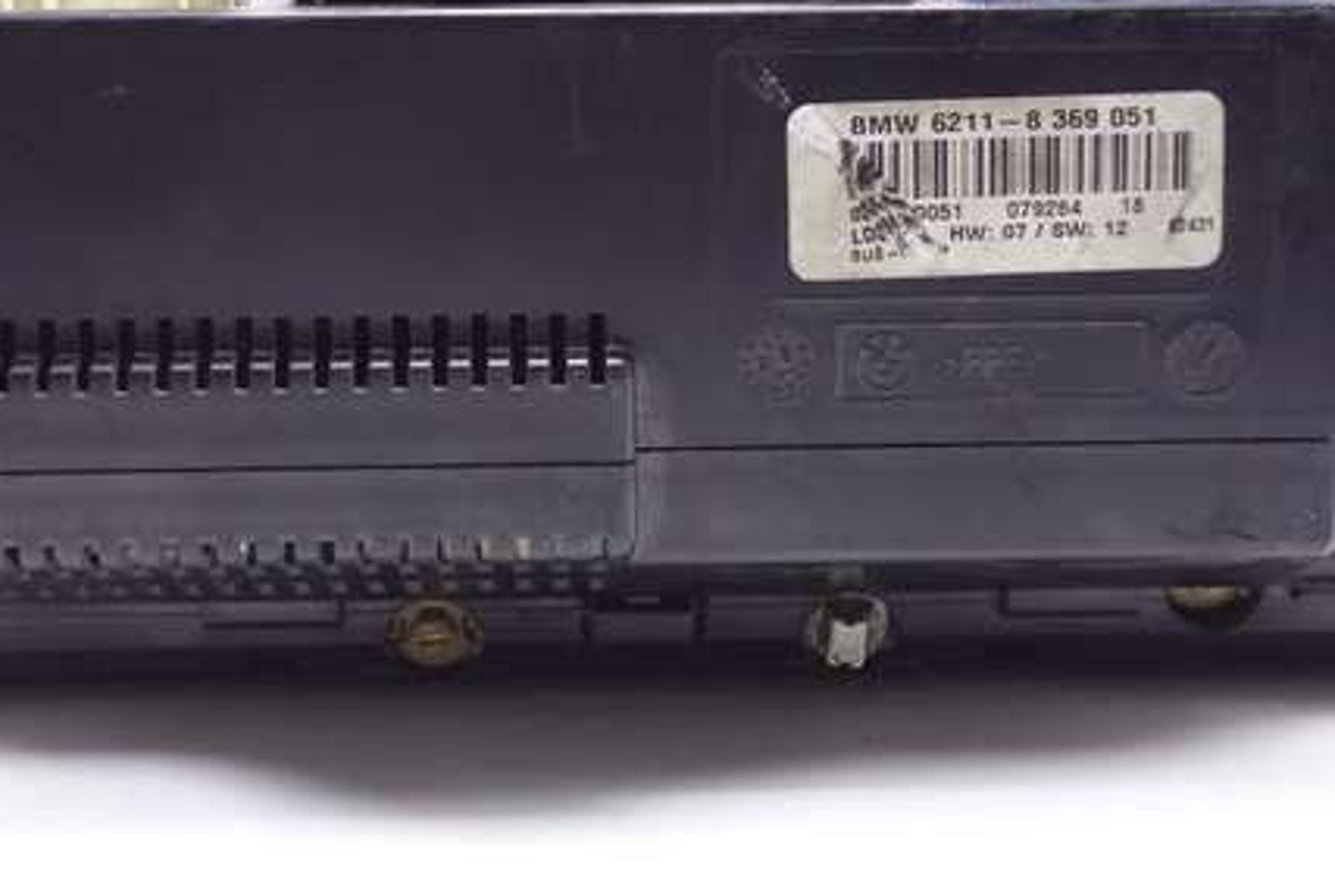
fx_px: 2668
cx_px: 635
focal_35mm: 72
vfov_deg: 18.8
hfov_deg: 28.1
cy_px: 285
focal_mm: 14.75
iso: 640
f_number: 2.8
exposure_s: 1/50
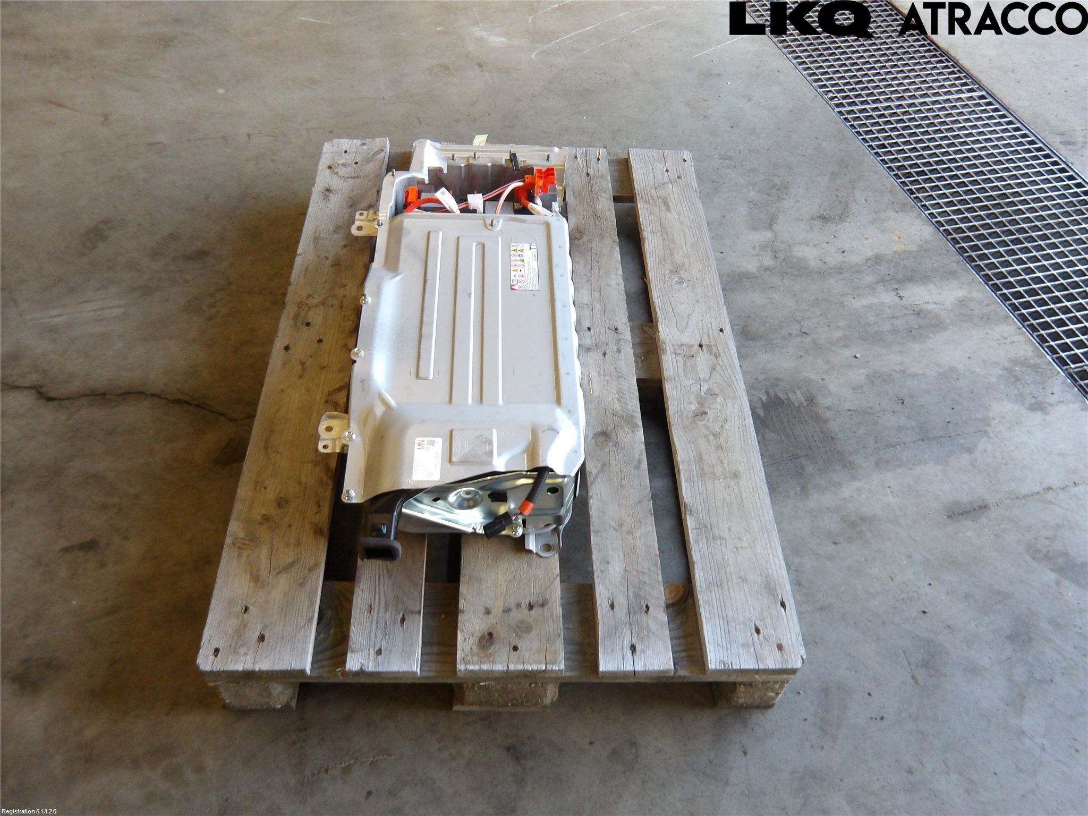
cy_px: 408
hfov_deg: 65.3
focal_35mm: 27
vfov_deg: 51.4
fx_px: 849
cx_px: 544
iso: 338
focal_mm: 4.9
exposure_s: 1/60
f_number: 3
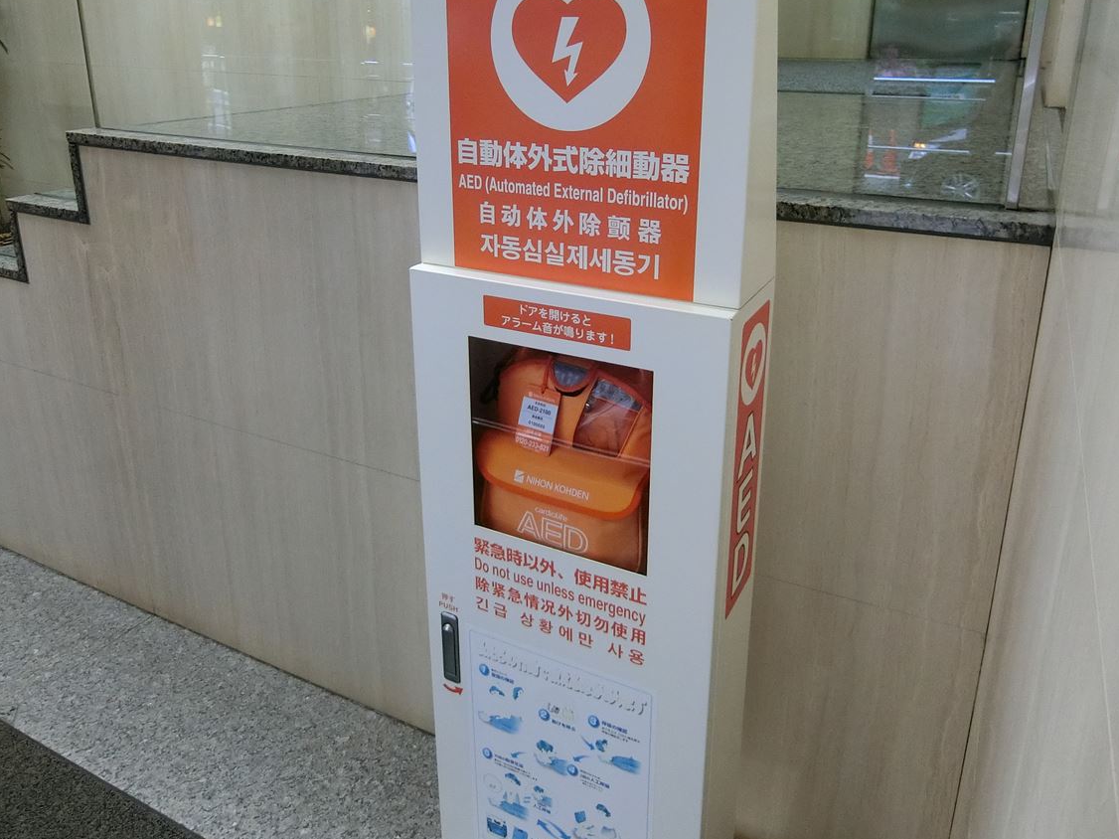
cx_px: 566
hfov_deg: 65.3
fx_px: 873
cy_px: 329
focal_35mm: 27
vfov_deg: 50.9
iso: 400
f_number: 2.7
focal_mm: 4.06
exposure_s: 1/80
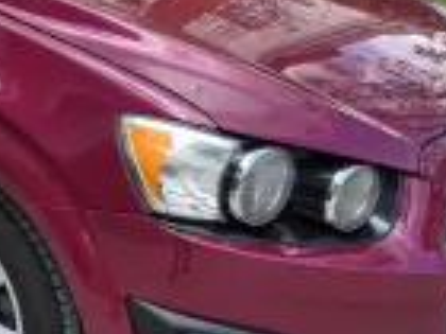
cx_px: 13
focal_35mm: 59
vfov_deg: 24.8
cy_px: 156
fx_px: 760
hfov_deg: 30.6
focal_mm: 6.3
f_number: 1.7
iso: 25
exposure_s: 1/359
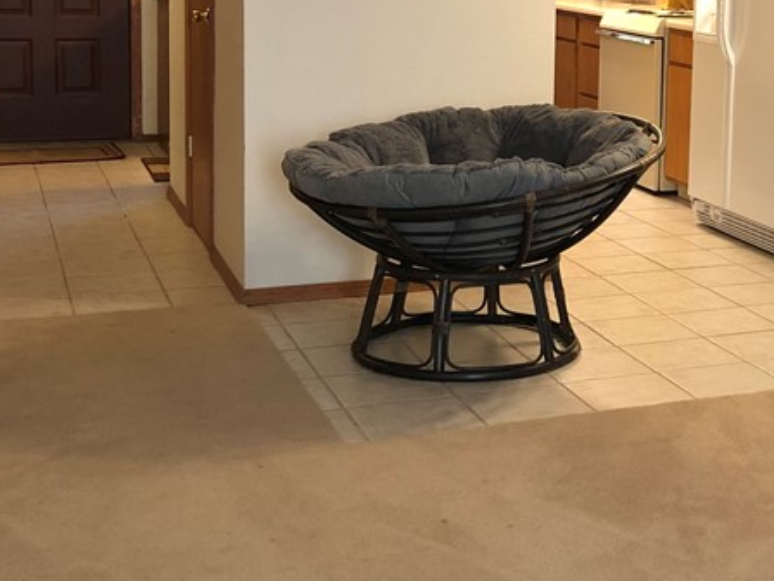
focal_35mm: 64
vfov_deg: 22.6
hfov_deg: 29.1
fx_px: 1431
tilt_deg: -5.8
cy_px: 114
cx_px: 695
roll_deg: -1.7
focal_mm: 4
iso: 50
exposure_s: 1/15
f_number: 1.8
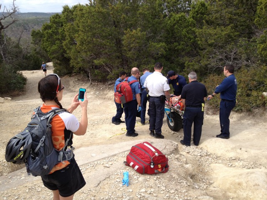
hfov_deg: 52.6
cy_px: 100
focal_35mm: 35
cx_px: 134
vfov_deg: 40.7
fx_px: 270
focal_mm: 4.28
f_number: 2.4
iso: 50
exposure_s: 1/756
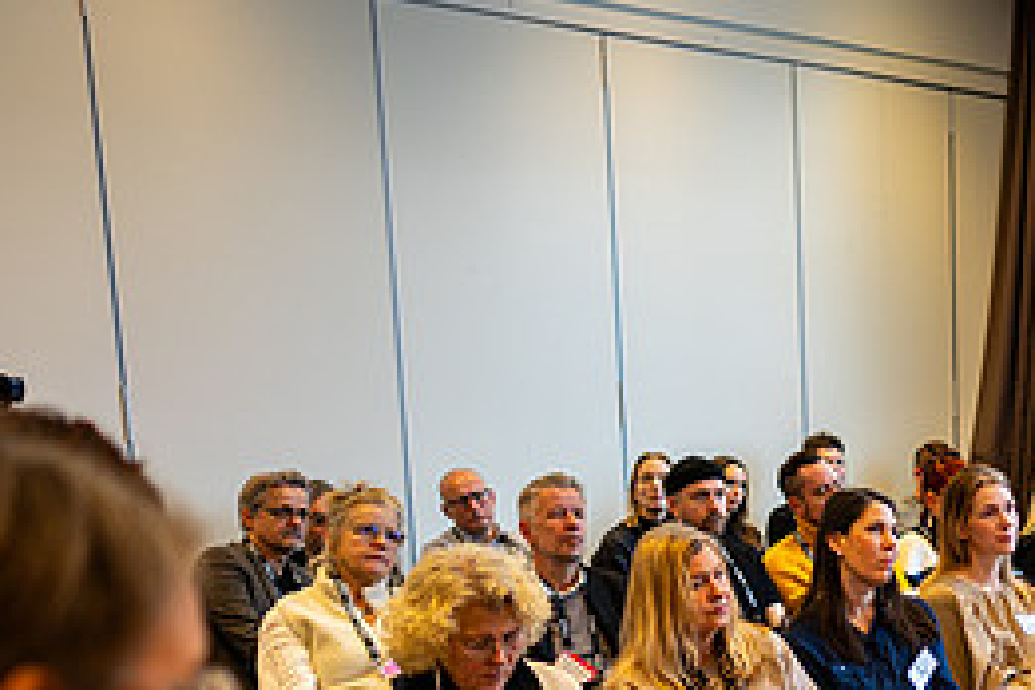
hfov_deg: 33.2
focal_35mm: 55
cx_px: 1039
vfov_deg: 23.8
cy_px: 640
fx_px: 1581
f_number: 1.4
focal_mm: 24
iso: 500
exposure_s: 1/200
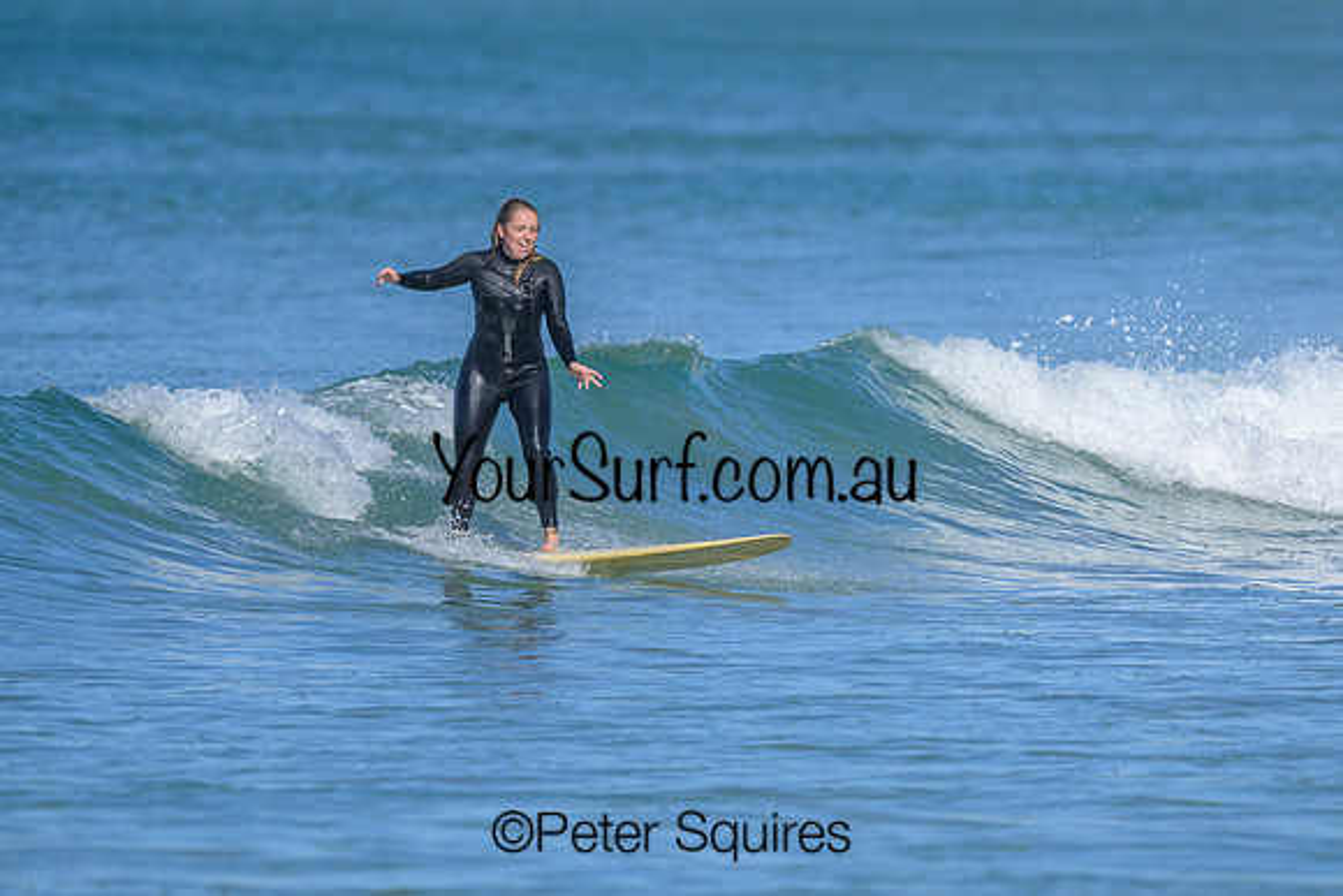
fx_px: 40780
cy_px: 471
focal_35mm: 1093
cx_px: 724
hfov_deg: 1.9
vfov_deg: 1.3
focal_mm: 800
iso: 280
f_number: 6.3
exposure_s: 1/2000
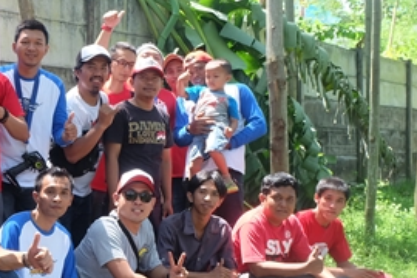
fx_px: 822
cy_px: 140
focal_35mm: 71
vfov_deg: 19.2
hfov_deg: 25.9
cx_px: -65
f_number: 6.4
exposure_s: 1/250
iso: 800
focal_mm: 20.1
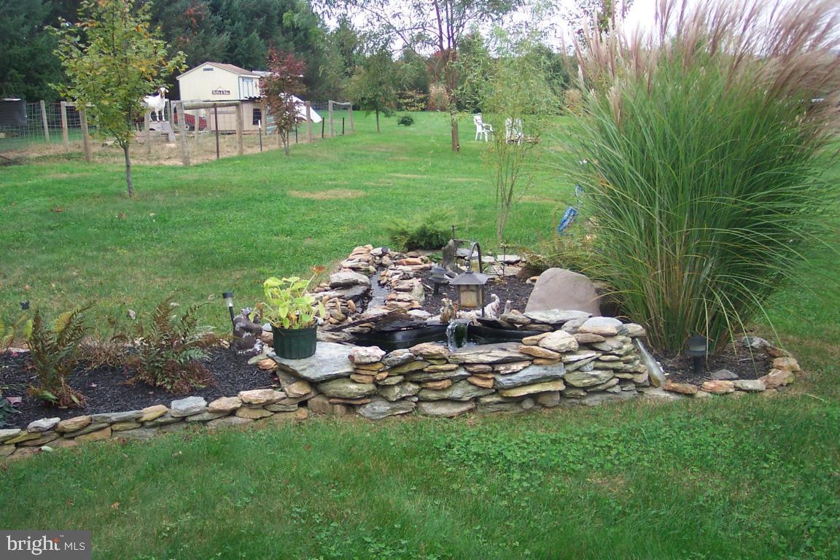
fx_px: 887
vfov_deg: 35.1
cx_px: 420
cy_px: 280
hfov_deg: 50.7
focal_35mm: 38
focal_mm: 8
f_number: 2.8
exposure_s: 1/350
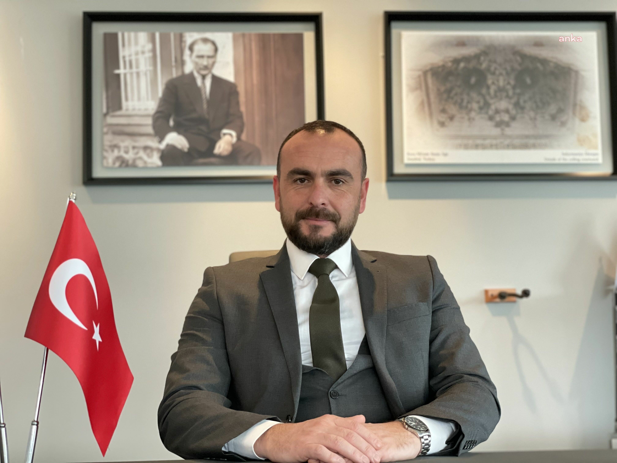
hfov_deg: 36.8
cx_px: 308
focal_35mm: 52
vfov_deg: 28.0
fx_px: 927
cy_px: 232
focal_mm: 6
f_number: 2
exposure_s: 1/33
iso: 250
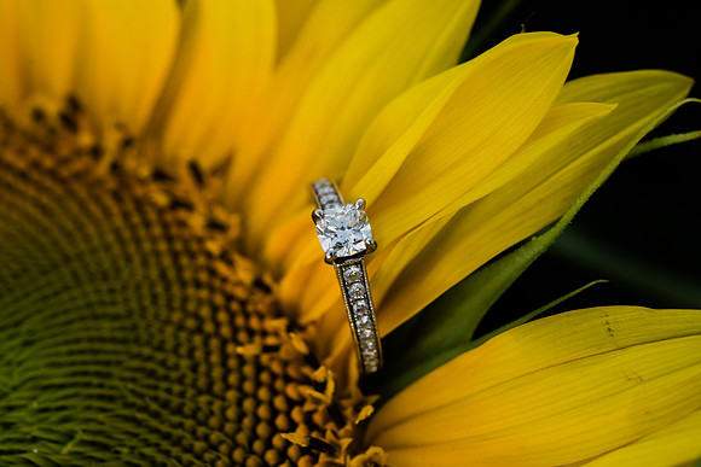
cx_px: 350
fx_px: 1169
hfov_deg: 33.4
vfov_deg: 22.6
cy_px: 234
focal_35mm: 60
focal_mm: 60
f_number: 11
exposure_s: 1/100
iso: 320
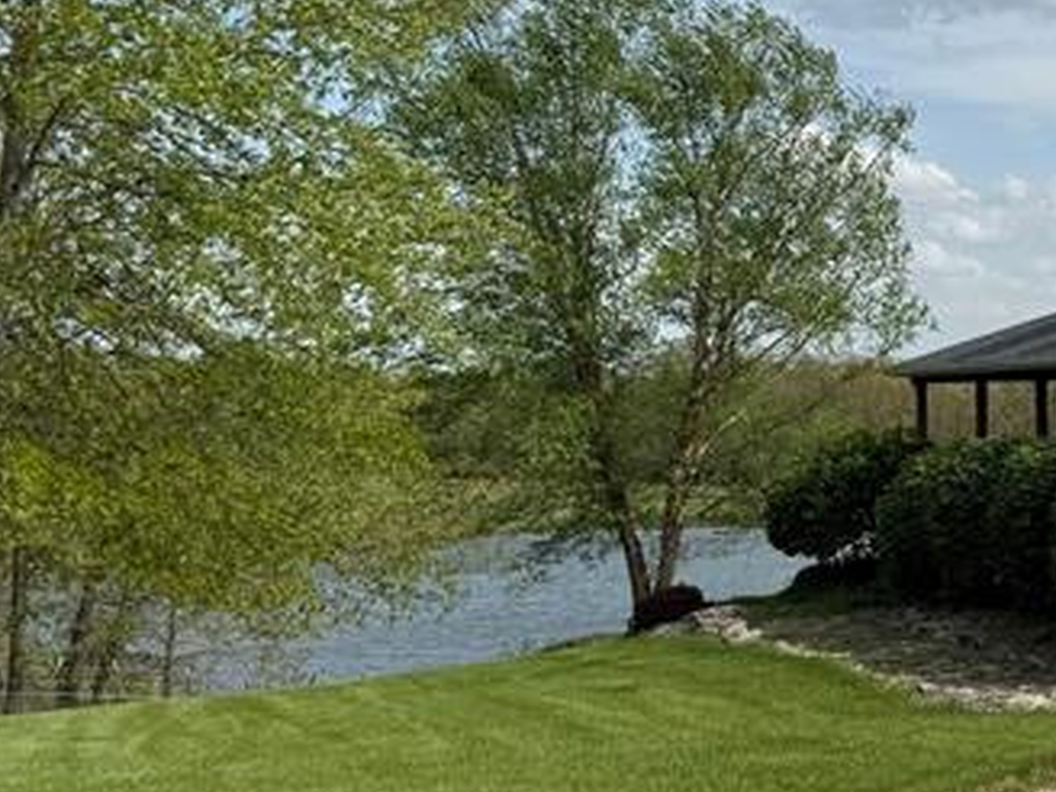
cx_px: 1133
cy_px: 148
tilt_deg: +6.6
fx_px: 2288
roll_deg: +0.4
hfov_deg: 24.4
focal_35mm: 75
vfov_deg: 19.4
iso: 80
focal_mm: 6.76
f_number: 1.78
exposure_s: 1/6173
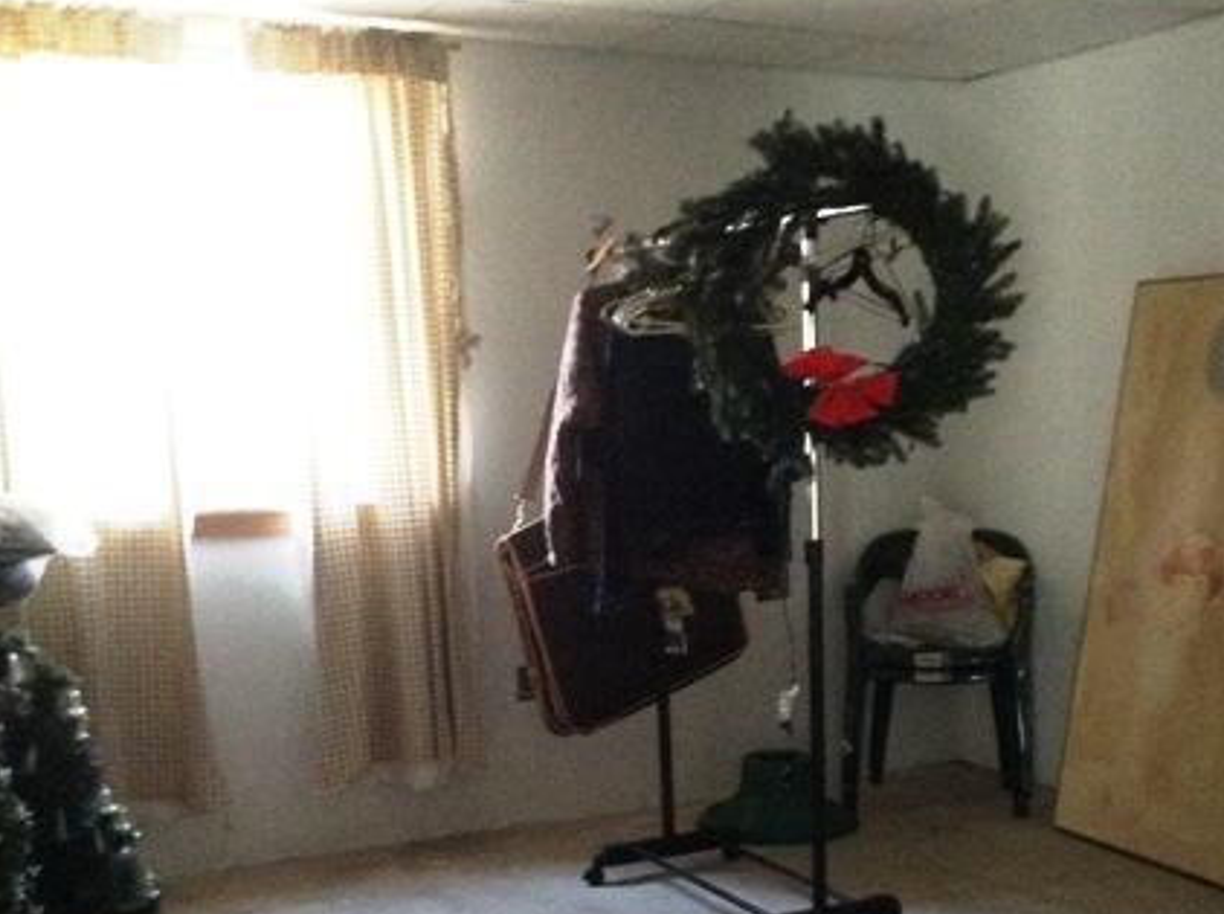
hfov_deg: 38.0
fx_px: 1765
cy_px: 664
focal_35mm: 50
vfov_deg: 28.7
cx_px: 763
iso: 400
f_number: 2.4
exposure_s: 1/15
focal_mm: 3.3
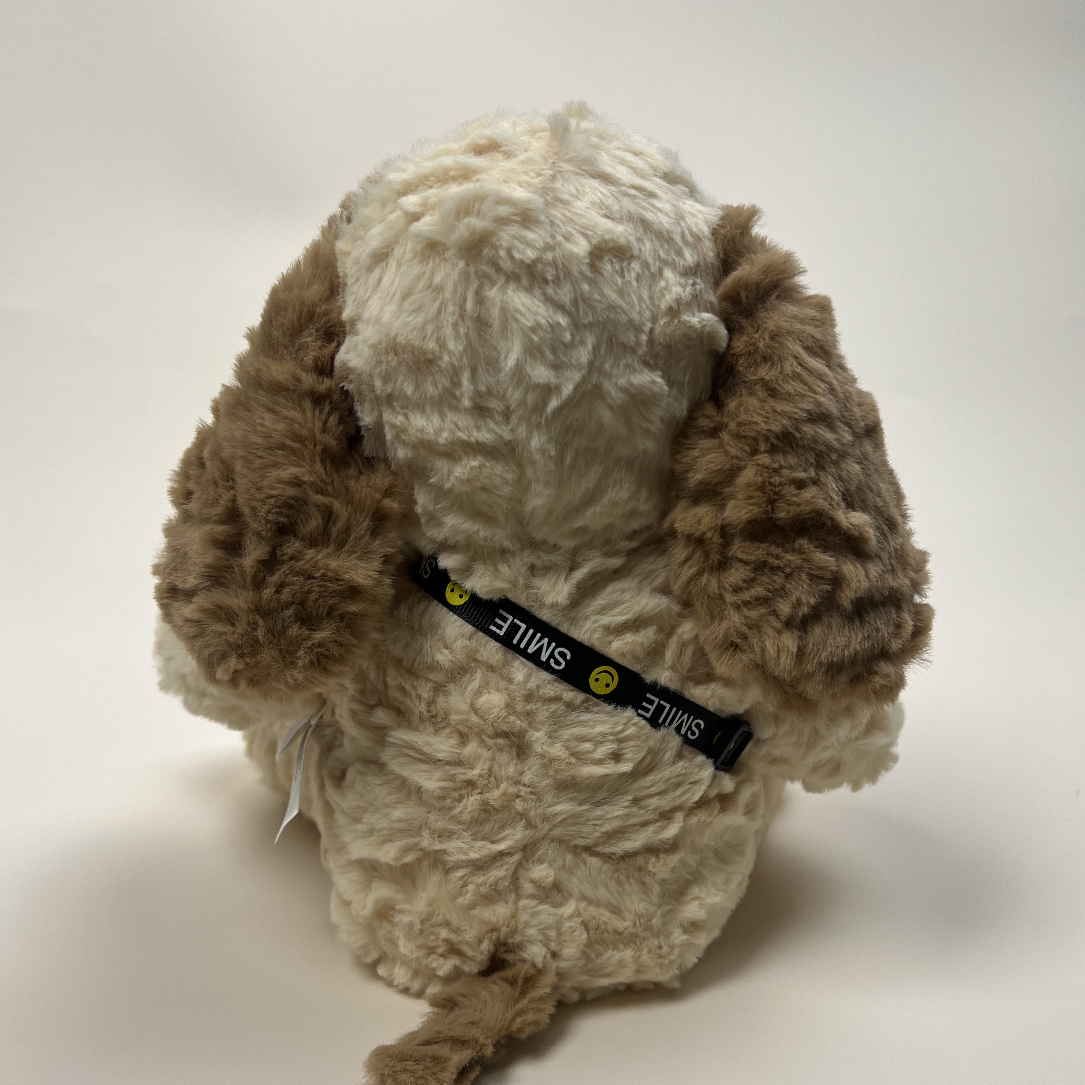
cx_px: 526
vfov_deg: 51.0
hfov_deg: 51.1
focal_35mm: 32
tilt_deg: -18.9
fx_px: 1135
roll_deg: +0.1
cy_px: 596
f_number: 1.5
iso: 50
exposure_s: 1/678
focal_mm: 5.7
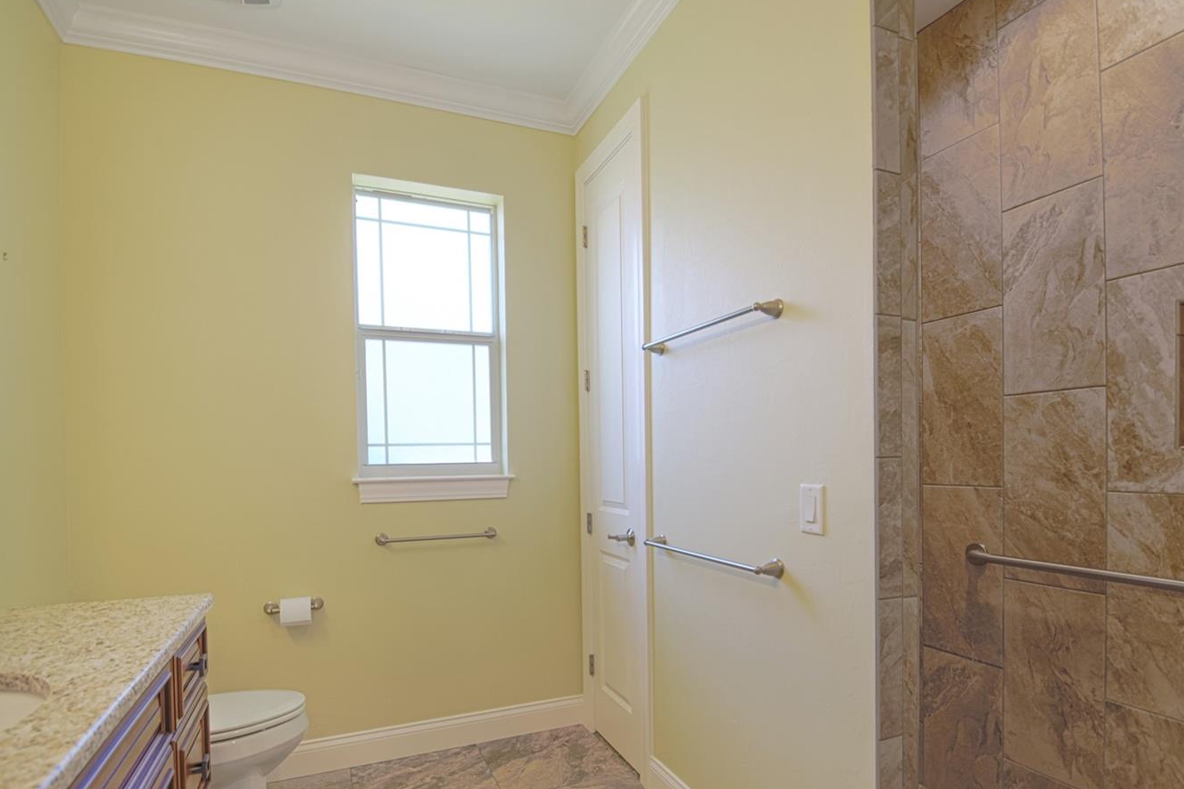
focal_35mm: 18
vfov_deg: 66.8
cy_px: 466
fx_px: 592
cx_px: 577
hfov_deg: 90.0
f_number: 3.5
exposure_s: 1/8
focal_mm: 10
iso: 125
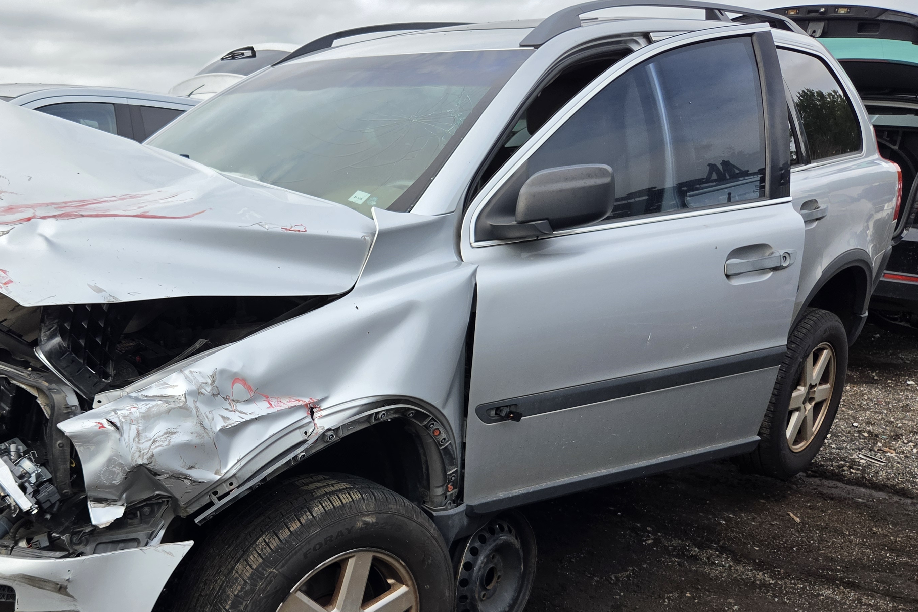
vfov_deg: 37.5
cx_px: 292
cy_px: 401
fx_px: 892
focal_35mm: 35
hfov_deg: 53.2
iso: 80
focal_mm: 5.4
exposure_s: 1/1096
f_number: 1.8
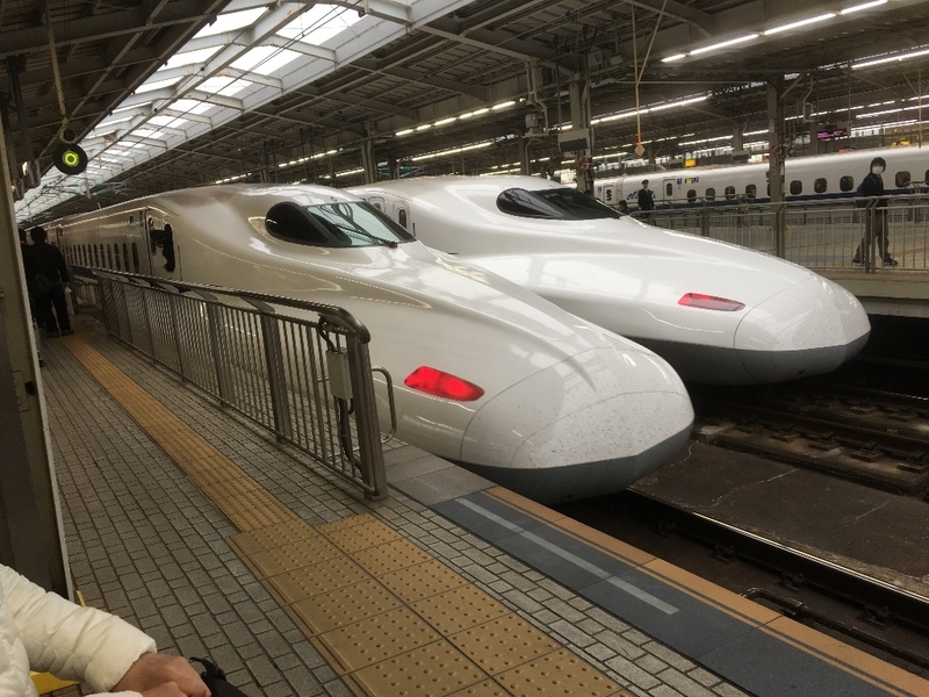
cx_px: 464
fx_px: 778
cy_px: 348
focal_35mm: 29
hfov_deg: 61.7
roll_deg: +5.2
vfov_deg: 48.2
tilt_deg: -10.6
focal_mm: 4.15
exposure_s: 1/120
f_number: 2.2
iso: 32
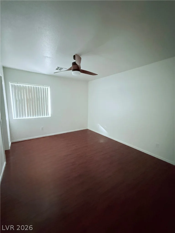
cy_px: 116
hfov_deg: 85.7
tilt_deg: -7.5
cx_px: 88
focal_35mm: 14
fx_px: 94
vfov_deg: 102.1
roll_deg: -0.8
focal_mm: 2.22
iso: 1250
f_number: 2.2
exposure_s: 1/30
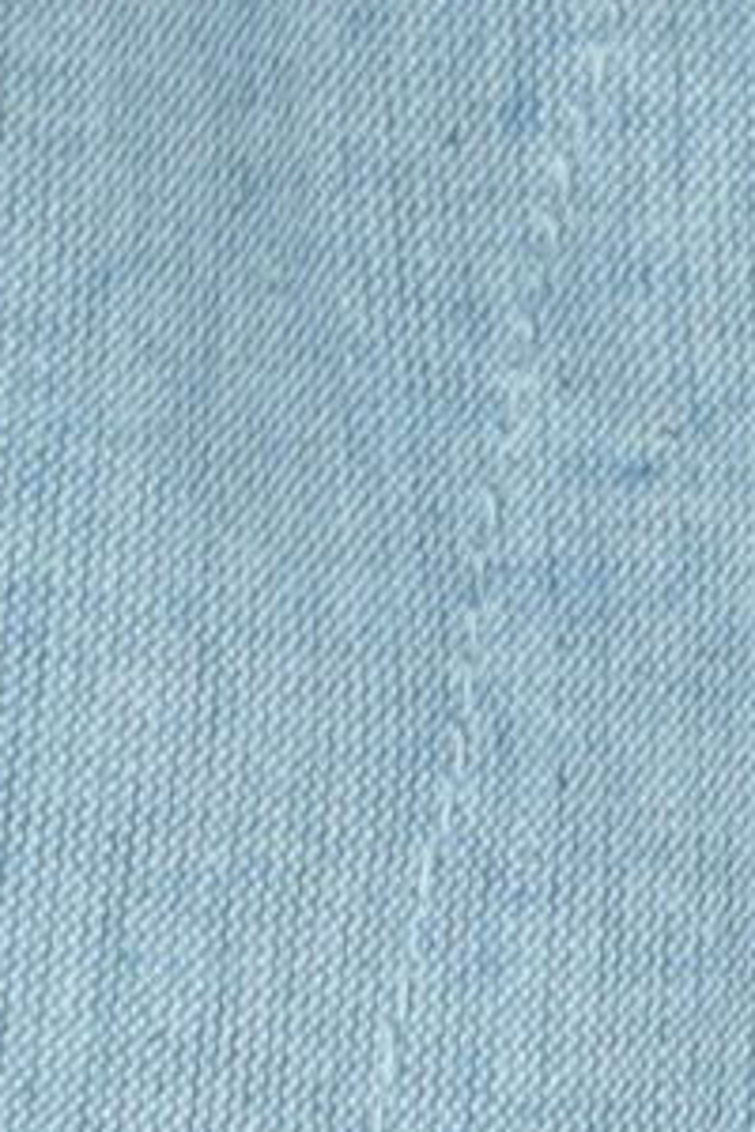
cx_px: 1831
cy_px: 849
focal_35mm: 270
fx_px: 8493
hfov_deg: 4.9
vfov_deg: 7.6
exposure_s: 1/30
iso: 100
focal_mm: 36
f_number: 4.8
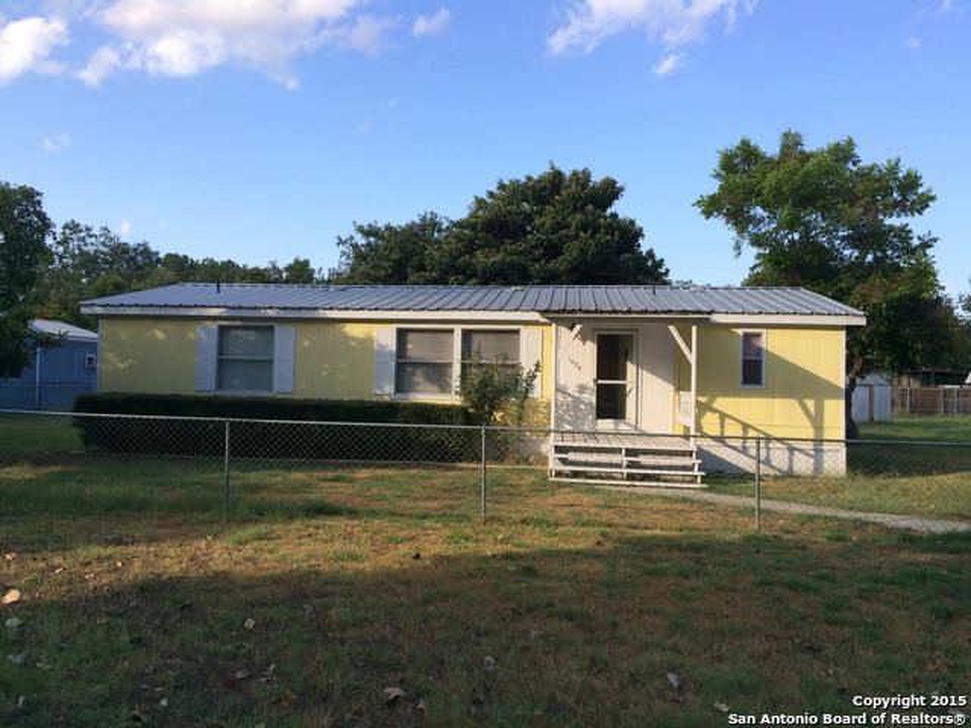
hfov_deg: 61.7
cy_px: 364
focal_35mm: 29
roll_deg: -0.2
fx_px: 813
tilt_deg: +1.4
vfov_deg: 48.2
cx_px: 486
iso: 32
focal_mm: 4.15
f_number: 2.2
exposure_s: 1/855
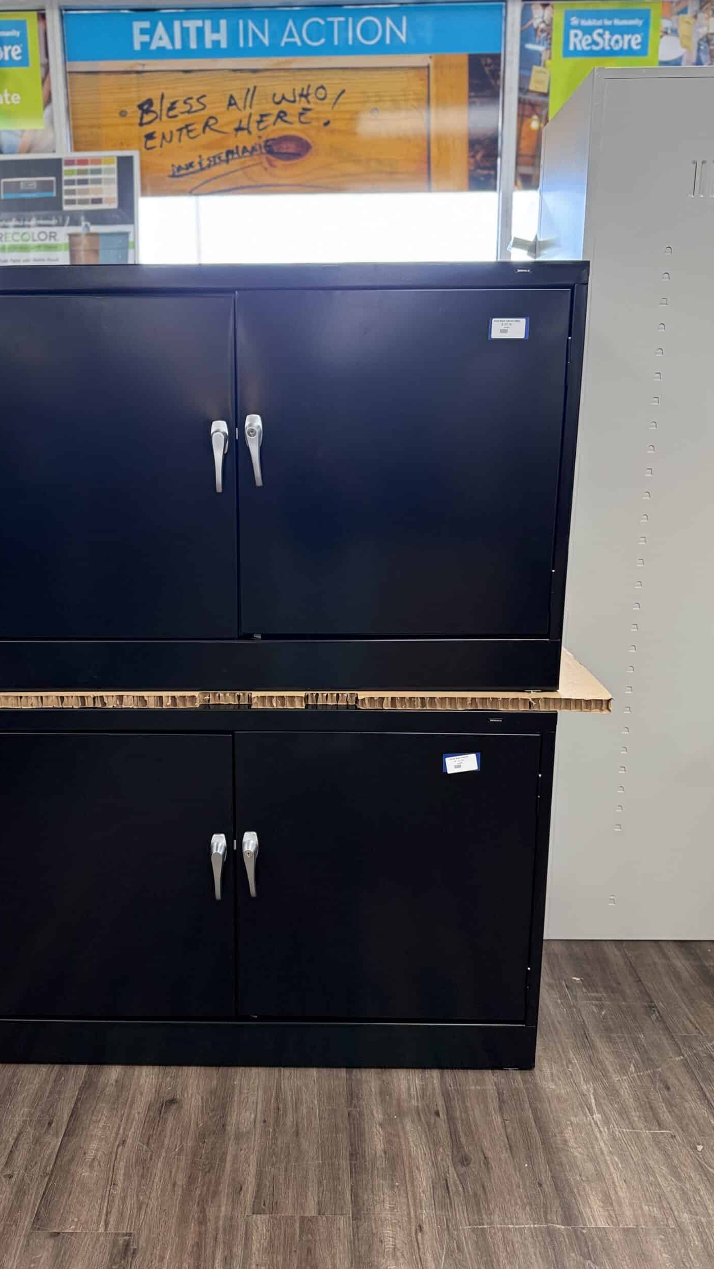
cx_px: 297
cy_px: 643
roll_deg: -0.2
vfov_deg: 69.9
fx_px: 908
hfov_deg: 42.8
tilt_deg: -15.0
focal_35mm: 27
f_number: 1.78
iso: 250
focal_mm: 6.76
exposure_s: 1/120
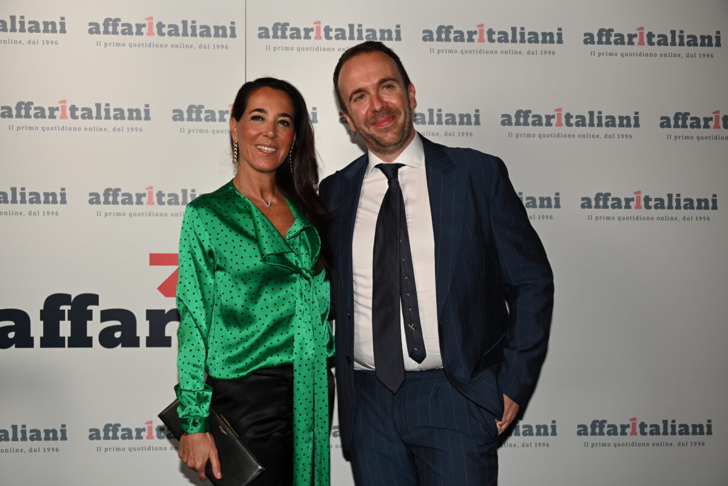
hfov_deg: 50.7
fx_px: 768
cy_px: 243
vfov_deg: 35.1
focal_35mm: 38
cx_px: 364
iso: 400
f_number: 5.6
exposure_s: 1/200
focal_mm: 38
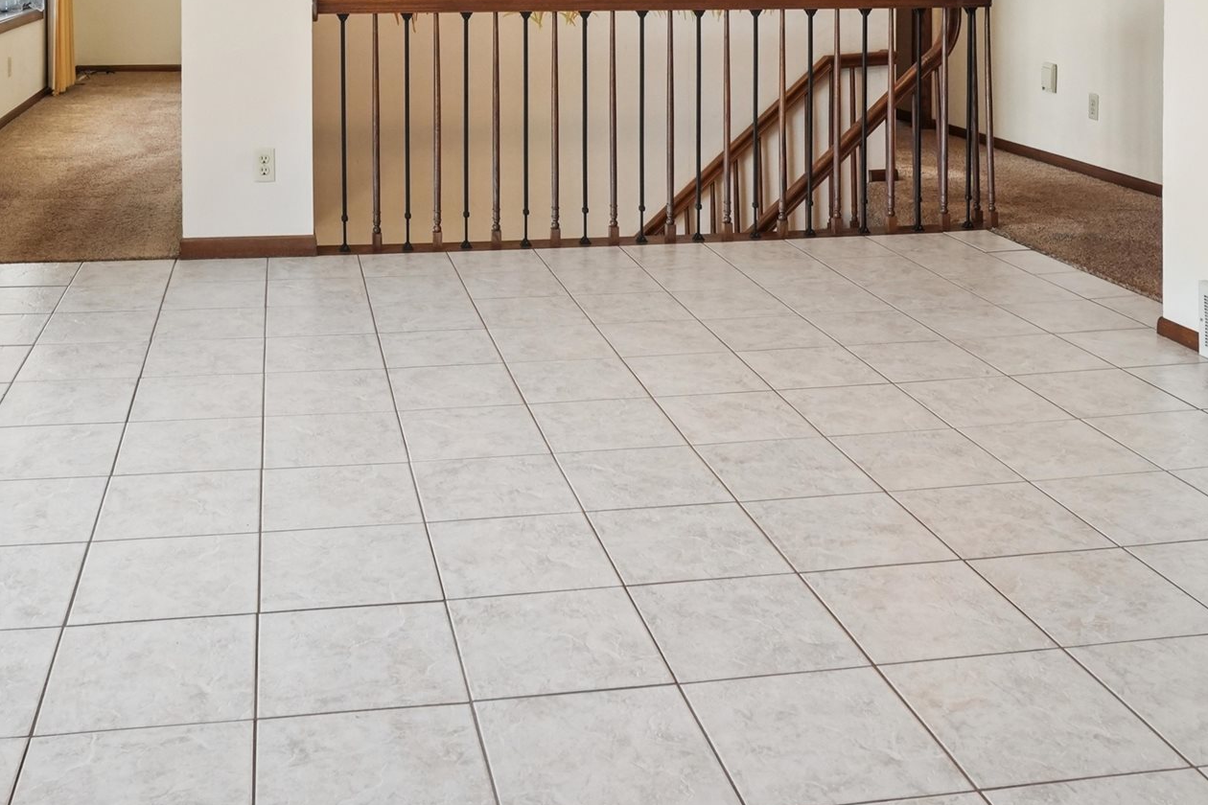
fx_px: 1309
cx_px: 458
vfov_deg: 30.2
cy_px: -104
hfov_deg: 49.1
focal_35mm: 39
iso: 800
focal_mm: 16
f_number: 10
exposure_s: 1/80
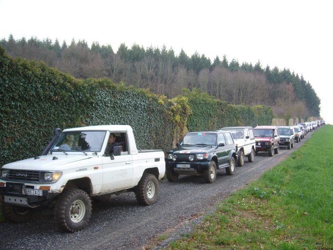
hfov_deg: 52.6
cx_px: 166
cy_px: 125
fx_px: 337
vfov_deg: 40.7
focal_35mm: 35
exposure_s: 1/60
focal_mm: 5.8
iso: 80
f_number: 2.8
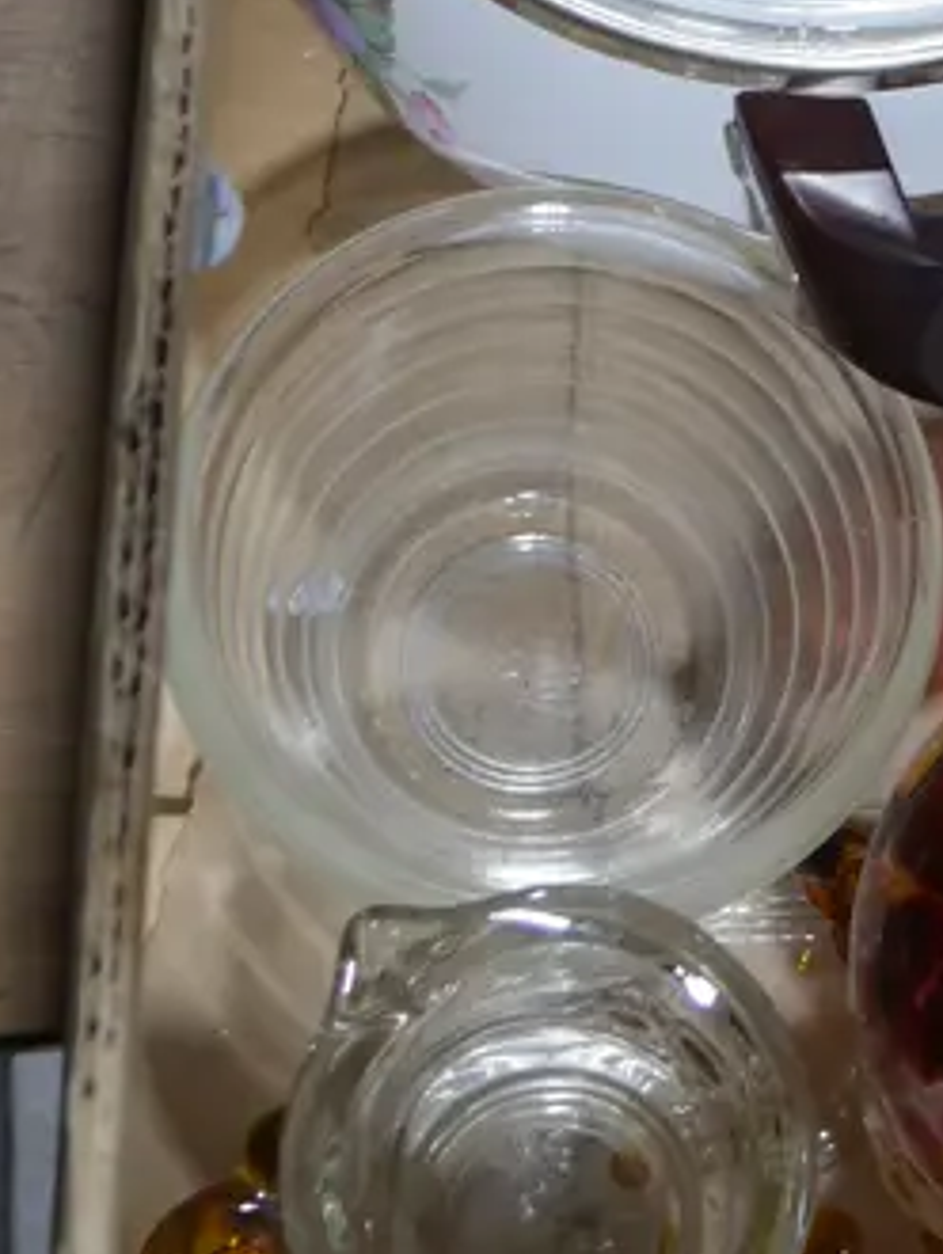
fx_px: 3374
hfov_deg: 15.1
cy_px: 38
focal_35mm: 93
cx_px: 1247
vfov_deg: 20.5
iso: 200
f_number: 3.6
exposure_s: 1/100
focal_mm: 15
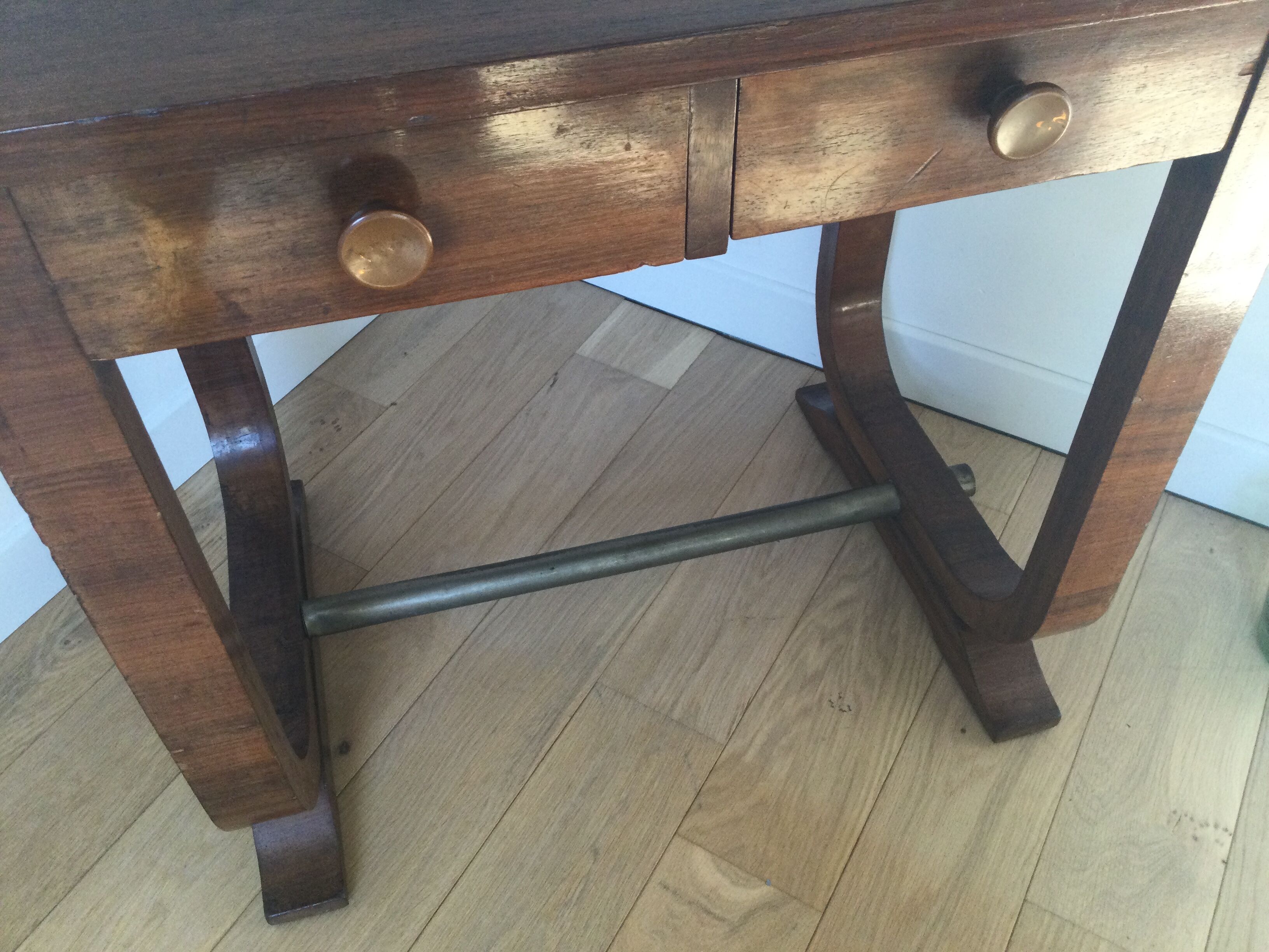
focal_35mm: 31
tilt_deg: -47.7
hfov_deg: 58.4
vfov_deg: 45.4
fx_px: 1136
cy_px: 476
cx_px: 634
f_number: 2.4
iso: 50
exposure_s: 1/33
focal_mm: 3.3
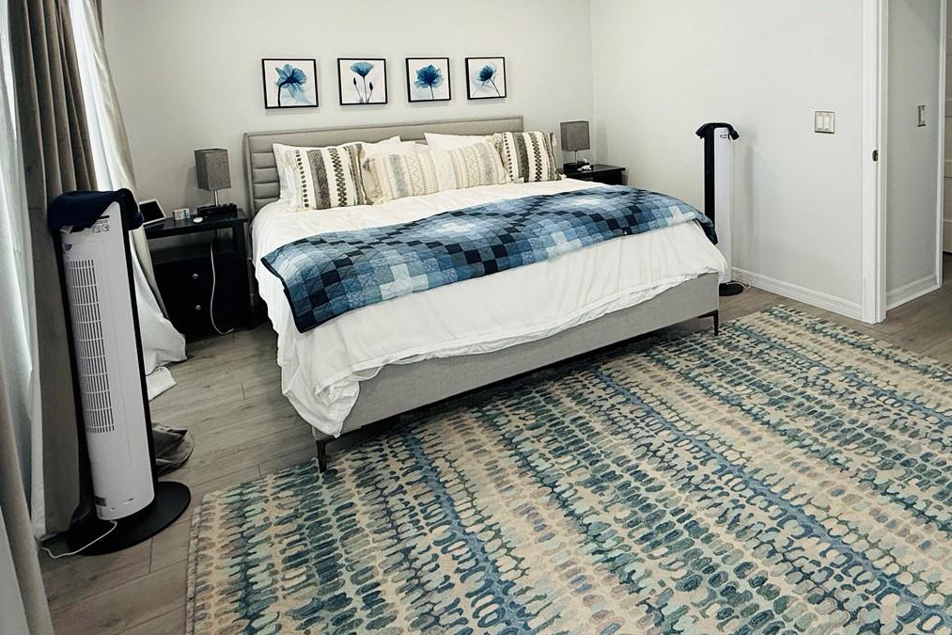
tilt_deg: -4.5
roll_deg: +2.1
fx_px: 608
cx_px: 577
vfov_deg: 52.2
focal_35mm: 23
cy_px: 144
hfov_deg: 75.2
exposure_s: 1/99
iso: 100
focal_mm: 2.22
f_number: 2.2
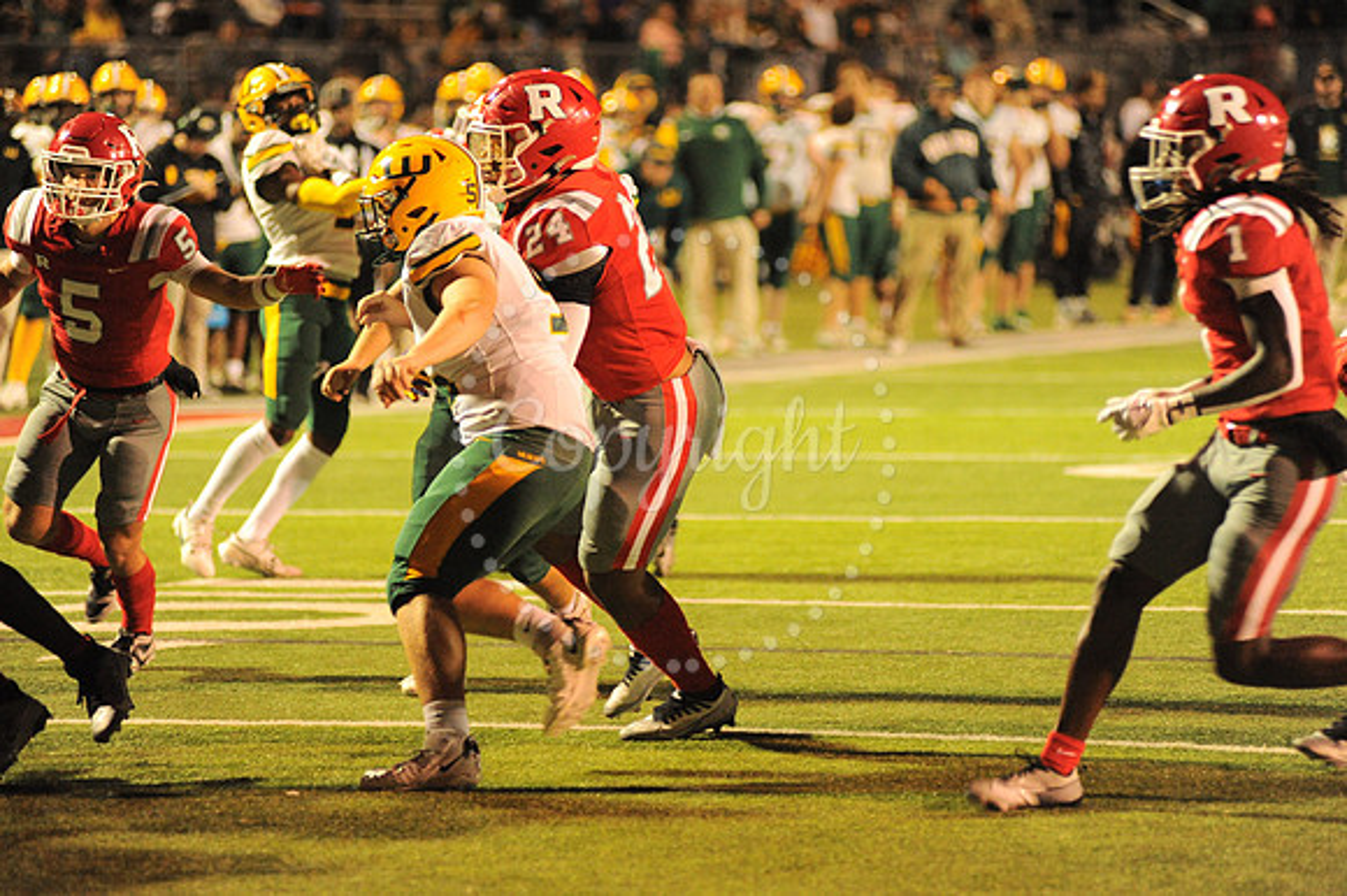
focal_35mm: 200
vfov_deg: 6.9
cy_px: 448
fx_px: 7479
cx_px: 674
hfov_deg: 10.3
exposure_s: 1/320
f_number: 3.2
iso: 5000
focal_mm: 200
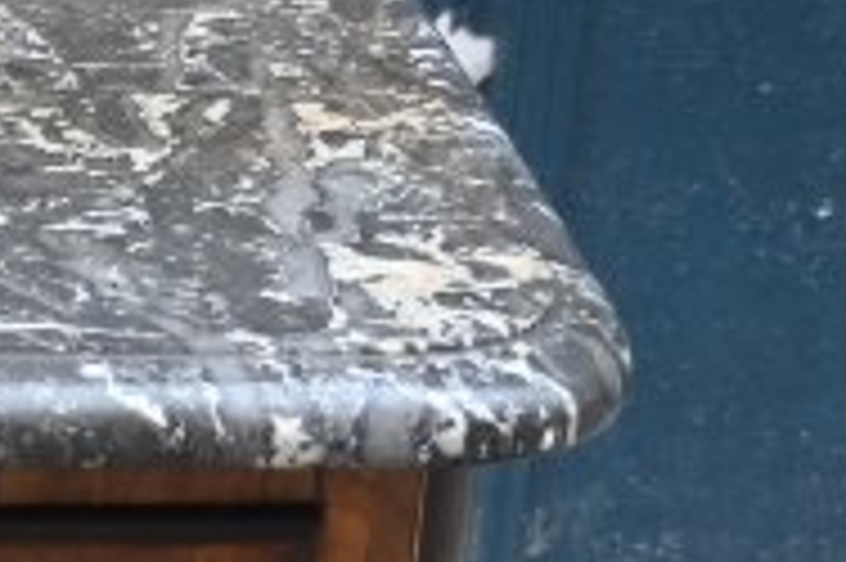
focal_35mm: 254
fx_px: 5959
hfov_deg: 7.4
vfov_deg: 5.2
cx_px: -1395
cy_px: 1551
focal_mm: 26.5
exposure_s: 1/160
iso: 400
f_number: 3.8
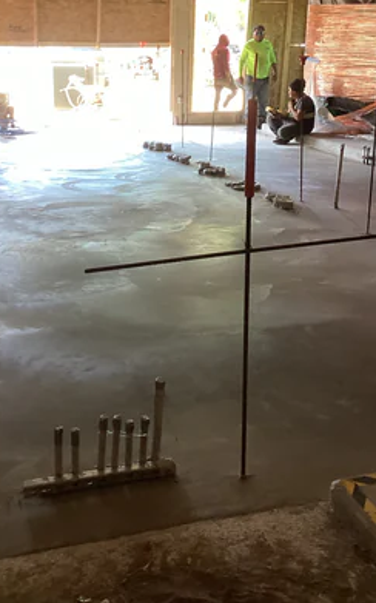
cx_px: 143
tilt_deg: -12.3
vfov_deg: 46.8
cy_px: 230
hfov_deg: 30.4
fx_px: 689
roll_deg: -1.0
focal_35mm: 42
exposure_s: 1/50
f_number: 2.4
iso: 80
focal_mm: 3.3
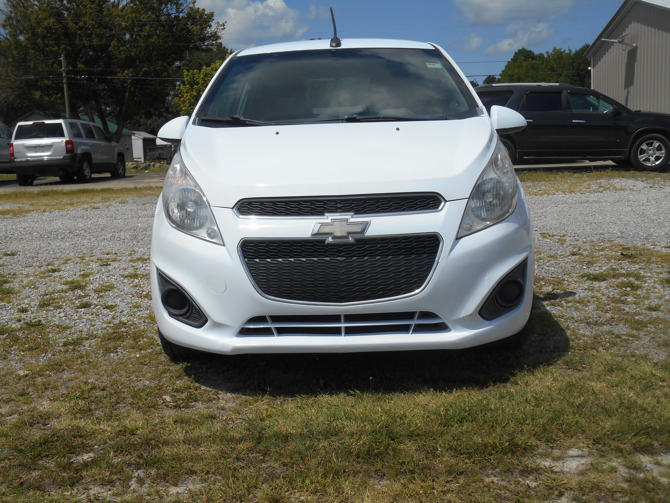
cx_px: 335
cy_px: 252
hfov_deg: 45.8
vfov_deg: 35.1
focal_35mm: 41
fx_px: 794
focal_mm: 7.2
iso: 80
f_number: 3.9
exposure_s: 1/1600
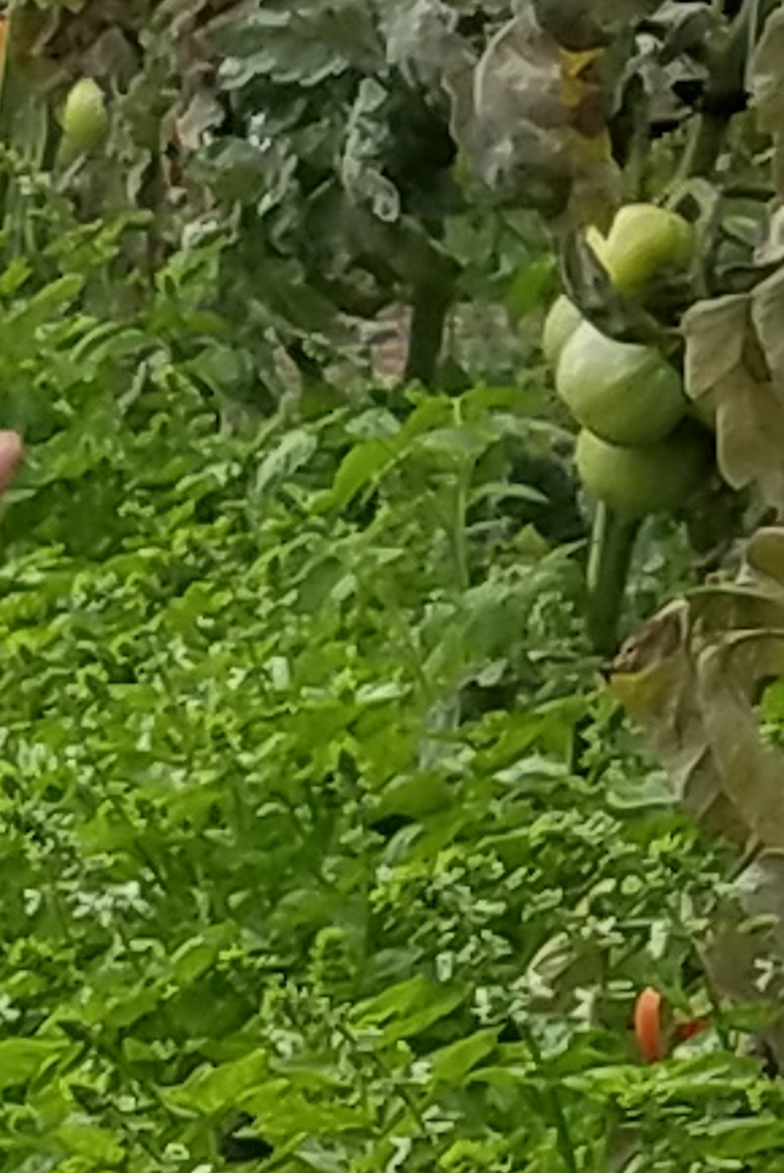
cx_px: -1441
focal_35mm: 251
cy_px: 1022
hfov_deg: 5.2
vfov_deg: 8.2
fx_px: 8186
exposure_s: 1/255
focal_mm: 4.2
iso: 50
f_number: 1.7
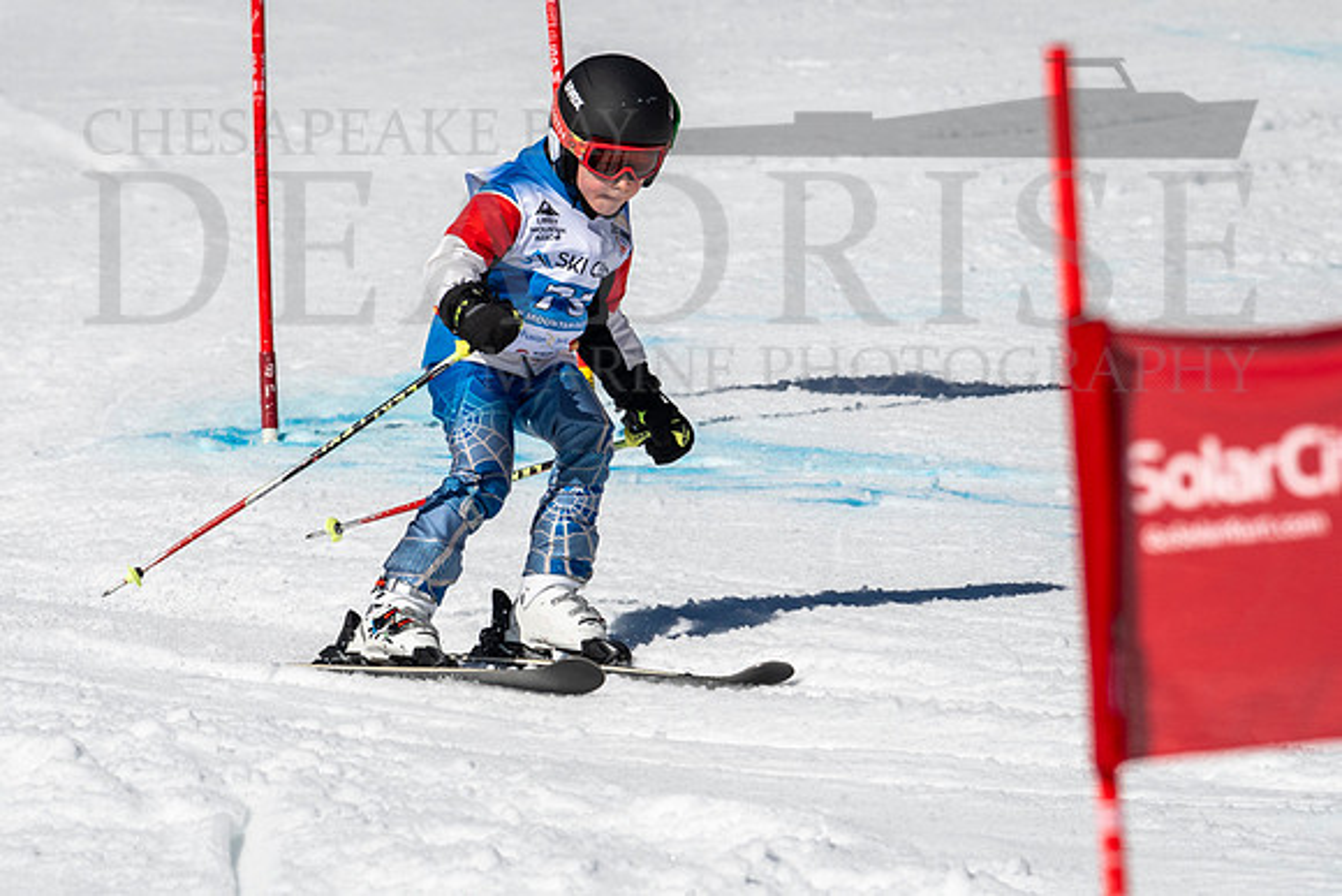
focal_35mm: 792
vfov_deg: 1.7
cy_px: 454
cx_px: 547
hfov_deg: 2.6
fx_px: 29542
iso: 200
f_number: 8
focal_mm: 400
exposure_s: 1/2000
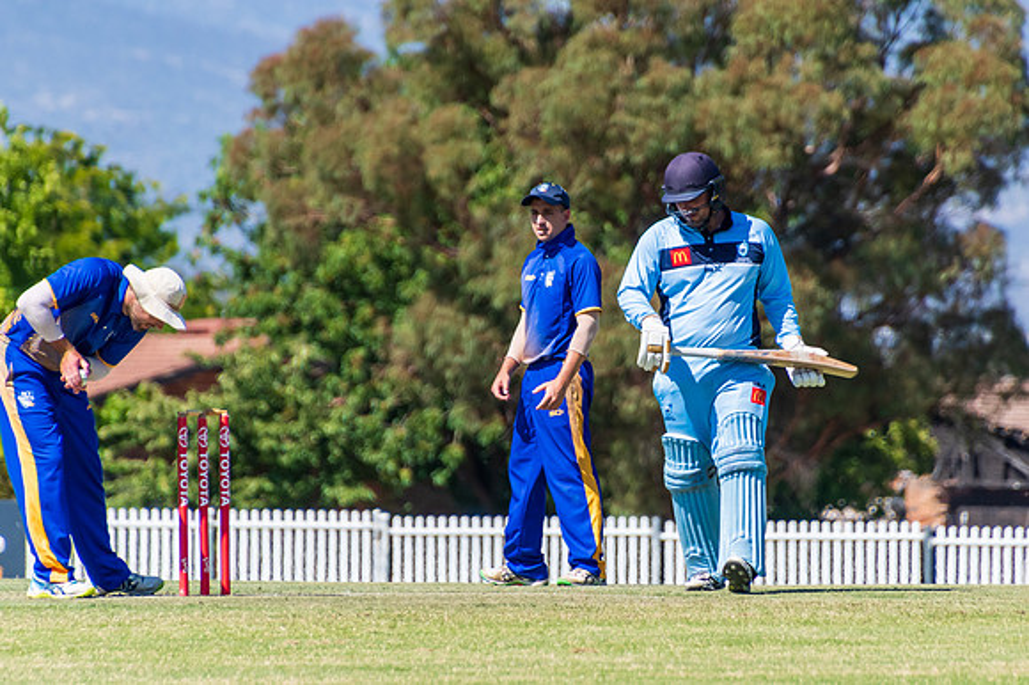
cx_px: 572
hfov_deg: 3.1
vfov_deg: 2.0
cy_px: 309
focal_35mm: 674
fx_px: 19256
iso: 320
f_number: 7.1
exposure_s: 1/1600
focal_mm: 400
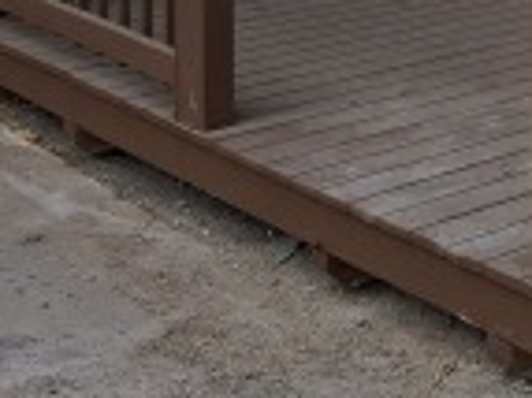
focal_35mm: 103
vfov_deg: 12.7
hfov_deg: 16.9
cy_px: -376
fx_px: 1582
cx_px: 852
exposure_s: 1/1724
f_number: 1.8
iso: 50
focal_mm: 5.54
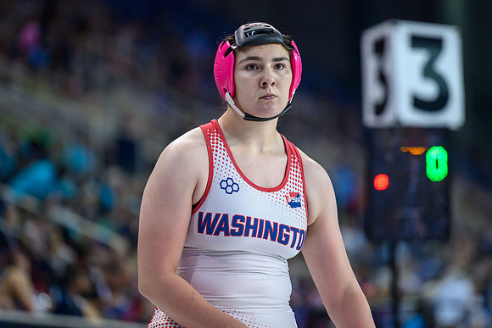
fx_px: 3052
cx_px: 267
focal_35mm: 223
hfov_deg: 9.2
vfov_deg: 6.2
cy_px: 137
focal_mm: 190
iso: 3200
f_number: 2.8
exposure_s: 1/800
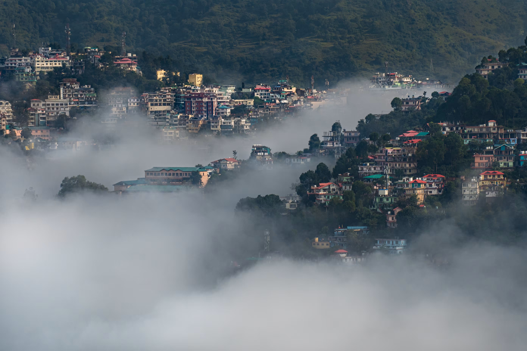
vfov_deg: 4.6
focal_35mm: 300
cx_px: 264
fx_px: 4391
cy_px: 176
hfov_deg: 6.9
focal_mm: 200
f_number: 5.6
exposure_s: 1/800
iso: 100
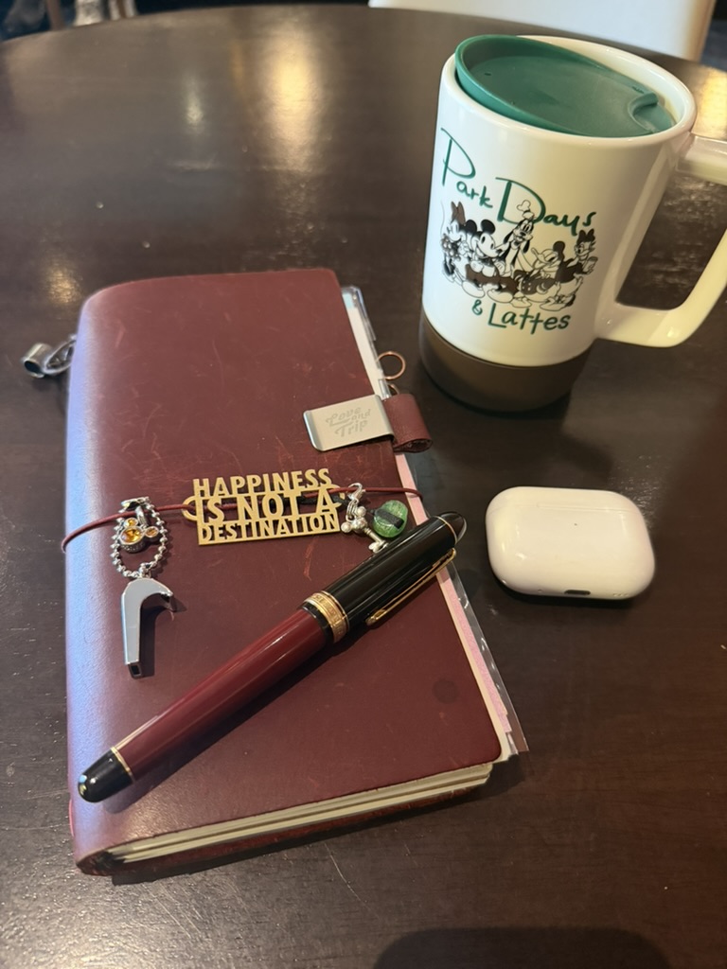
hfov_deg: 56.8
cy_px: 484
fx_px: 672
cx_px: 364
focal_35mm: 24
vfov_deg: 71.6
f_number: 1.78
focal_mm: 6.76
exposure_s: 1/40
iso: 1000
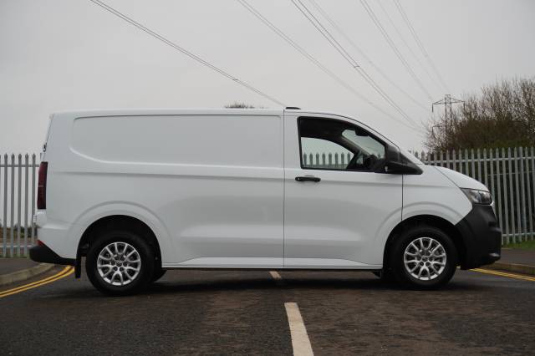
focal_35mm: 52
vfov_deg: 25.7
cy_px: 178
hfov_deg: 37.9
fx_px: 780
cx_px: 268
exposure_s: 1/60
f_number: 5.6
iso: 100
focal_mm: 35
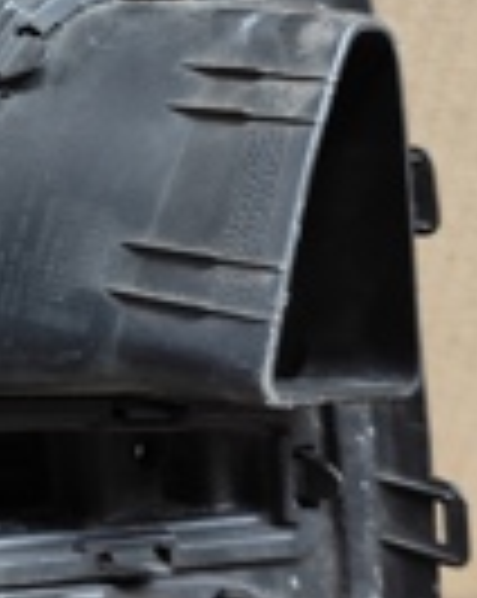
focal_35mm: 81
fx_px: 1433
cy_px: 220
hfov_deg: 17.9
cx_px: -99
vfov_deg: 23.5
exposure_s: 1/100
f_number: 1.65
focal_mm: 6.19
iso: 640
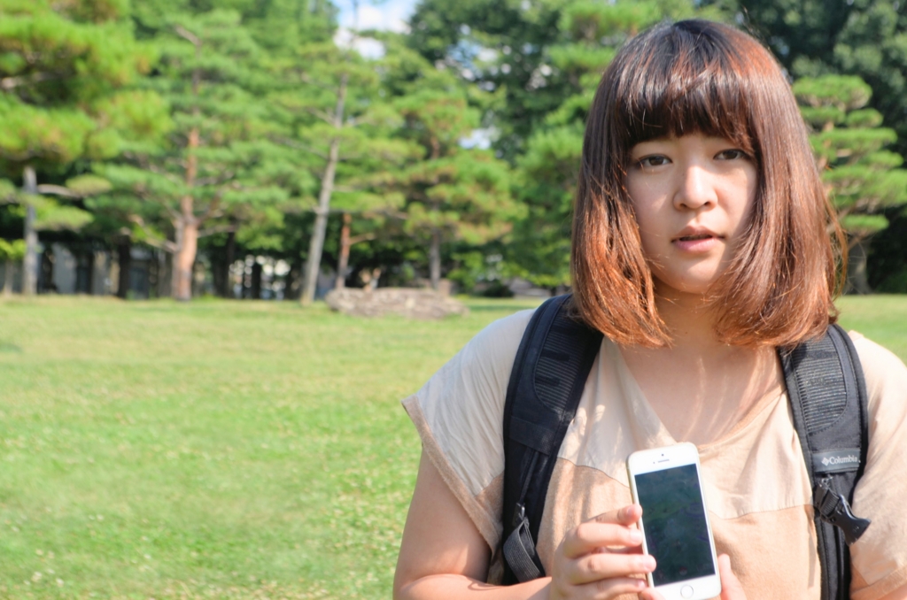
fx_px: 1810
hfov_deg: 28.1
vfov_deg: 18.8
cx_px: 454
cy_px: 300
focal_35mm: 72
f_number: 8
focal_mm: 48
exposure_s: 1/250
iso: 110
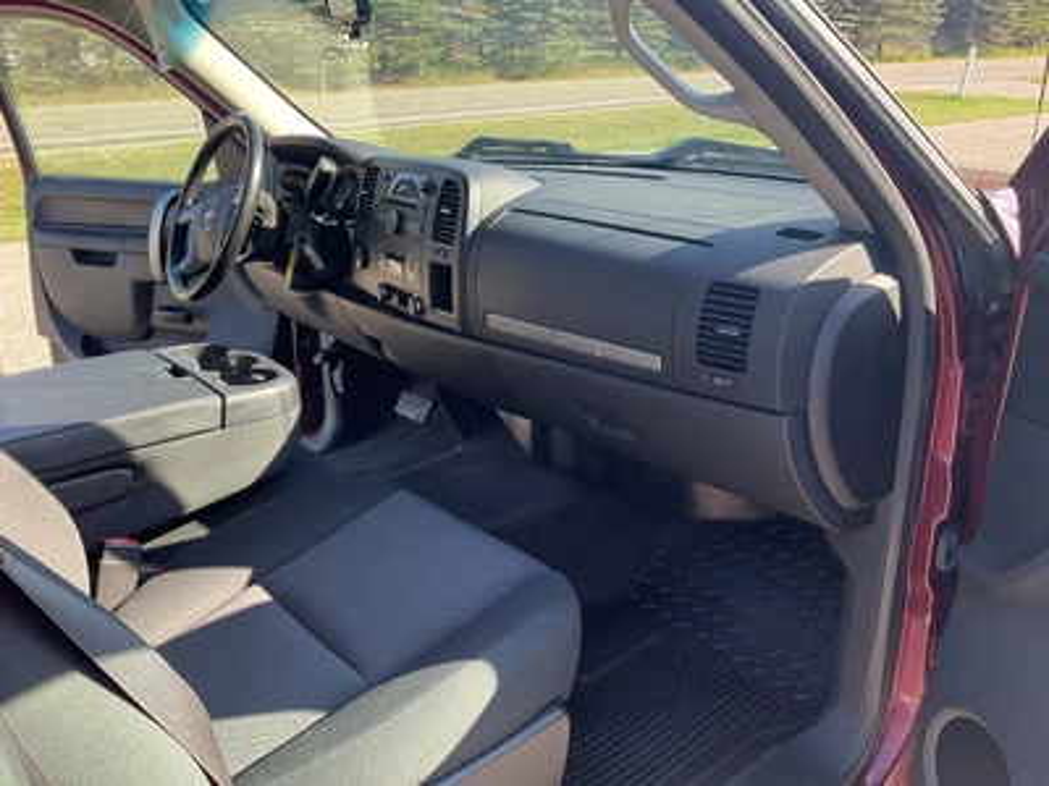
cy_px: 393
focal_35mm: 29
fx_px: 879
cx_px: 524
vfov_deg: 48.2
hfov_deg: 61.7
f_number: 1.8
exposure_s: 1/166
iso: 32
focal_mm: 3
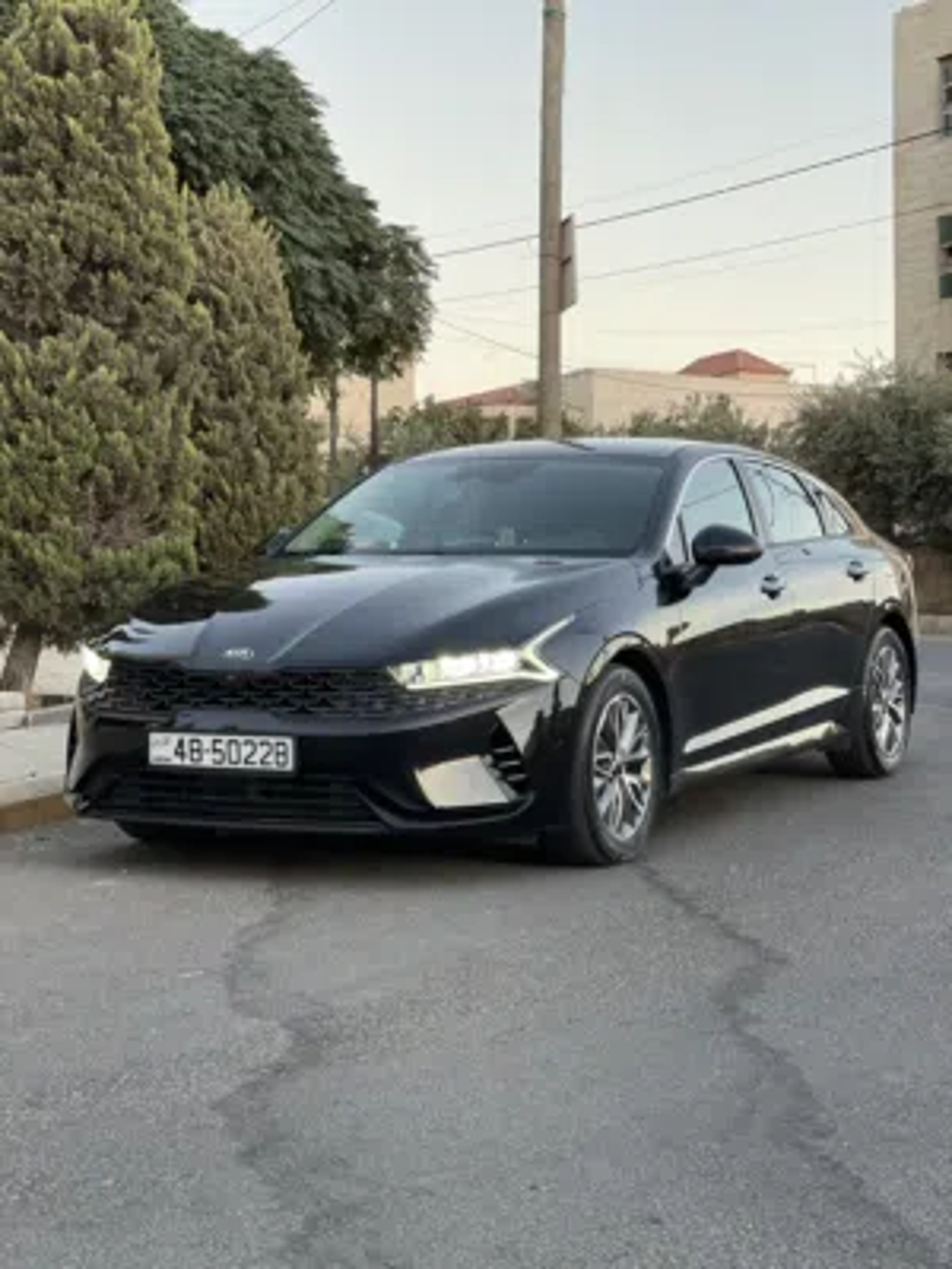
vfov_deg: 30.3
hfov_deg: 22.9
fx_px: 2347
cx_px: 476
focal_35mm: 64
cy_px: 634
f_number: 2.2
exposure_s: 1/107
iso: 125
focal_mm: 7.5
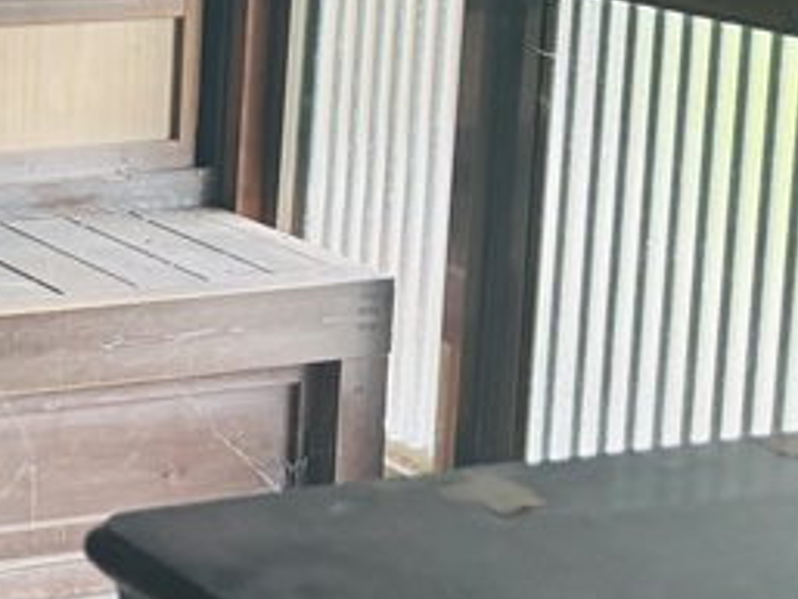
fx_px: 2329
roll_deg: -1.6
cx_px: -559
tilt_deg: -6.1
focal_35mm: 101
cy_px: -143
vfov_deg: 14.2
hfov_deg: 16.7
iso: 125
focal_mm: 5.96
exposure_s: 1/74
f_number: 1.6
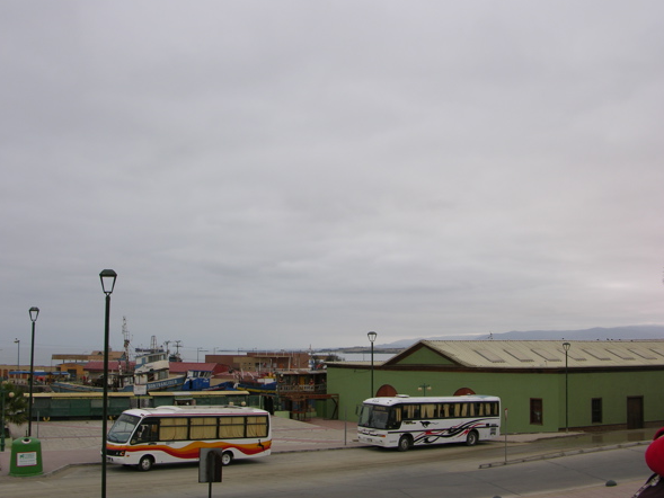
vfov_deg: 37.7
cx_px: 313
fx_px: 729
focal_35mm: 38
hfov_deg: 48.9
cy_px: 263
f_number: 5.6
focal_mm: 8.9
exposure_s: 1/190
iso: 50
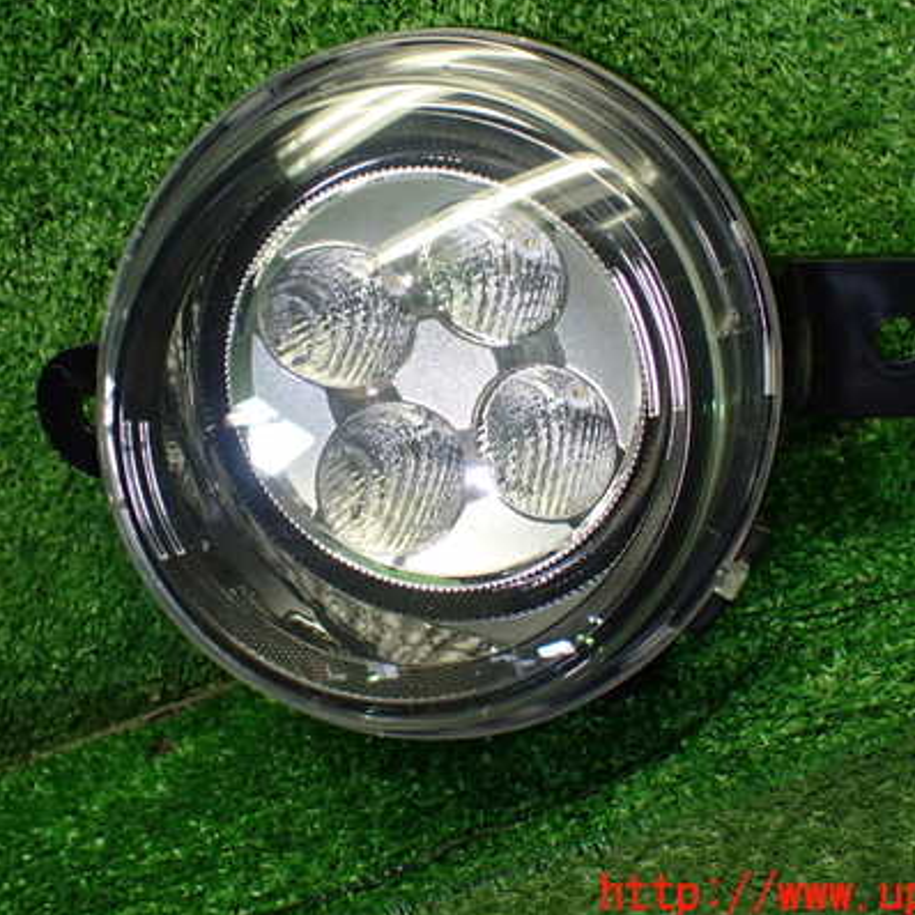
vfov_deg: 41.8
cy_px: 407
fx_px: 1196
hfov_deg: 41.8
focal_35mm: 40
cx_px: 430
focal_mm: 5.4
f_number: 2.3
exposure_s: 1/125
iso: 400
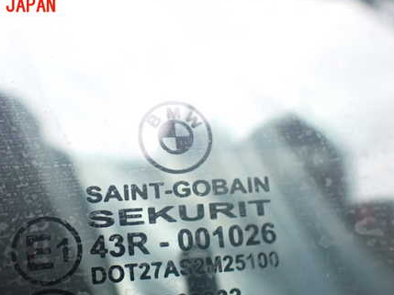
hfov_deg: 44.7
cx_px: 164
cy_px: 201
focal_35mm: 42
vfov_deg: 33.9
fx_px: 478
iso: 400
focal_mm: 5.4
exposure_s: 1/125
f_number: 2.3
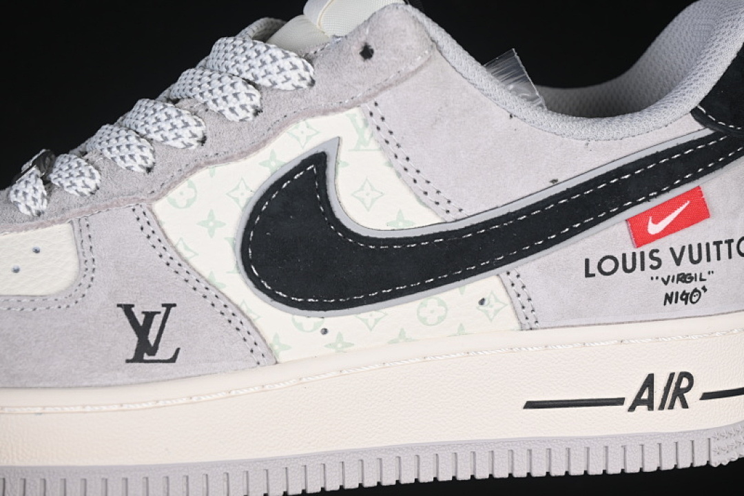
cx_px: 372
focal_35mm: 75
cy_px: 248
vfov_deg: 18.2
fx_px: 1550
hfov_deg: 27.0
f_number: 7.1
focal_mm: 50
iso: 160
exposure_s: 1/80
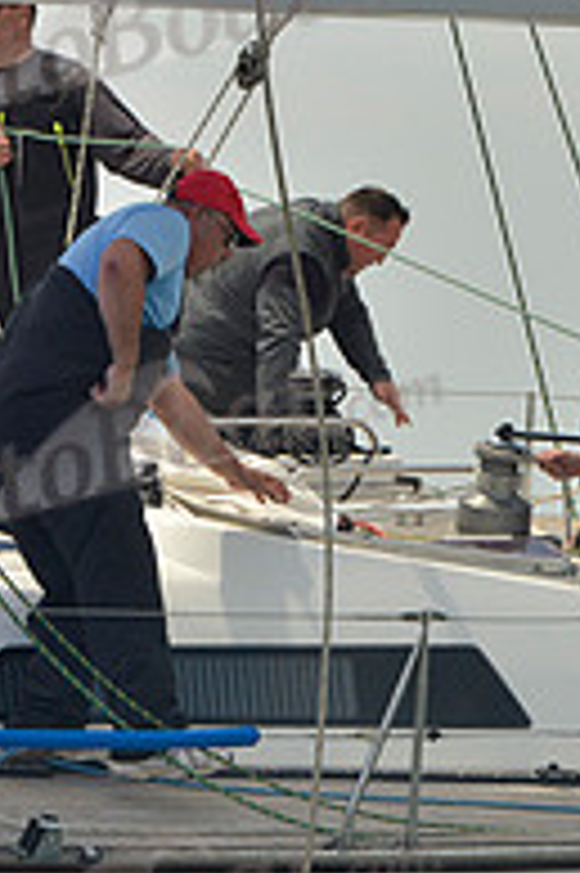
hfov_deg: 3.3
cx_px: 679
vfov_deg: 4.9
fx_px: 10143
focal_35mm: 419
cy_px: 623
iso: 280
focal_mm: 140
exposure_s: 1/1250
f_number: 9
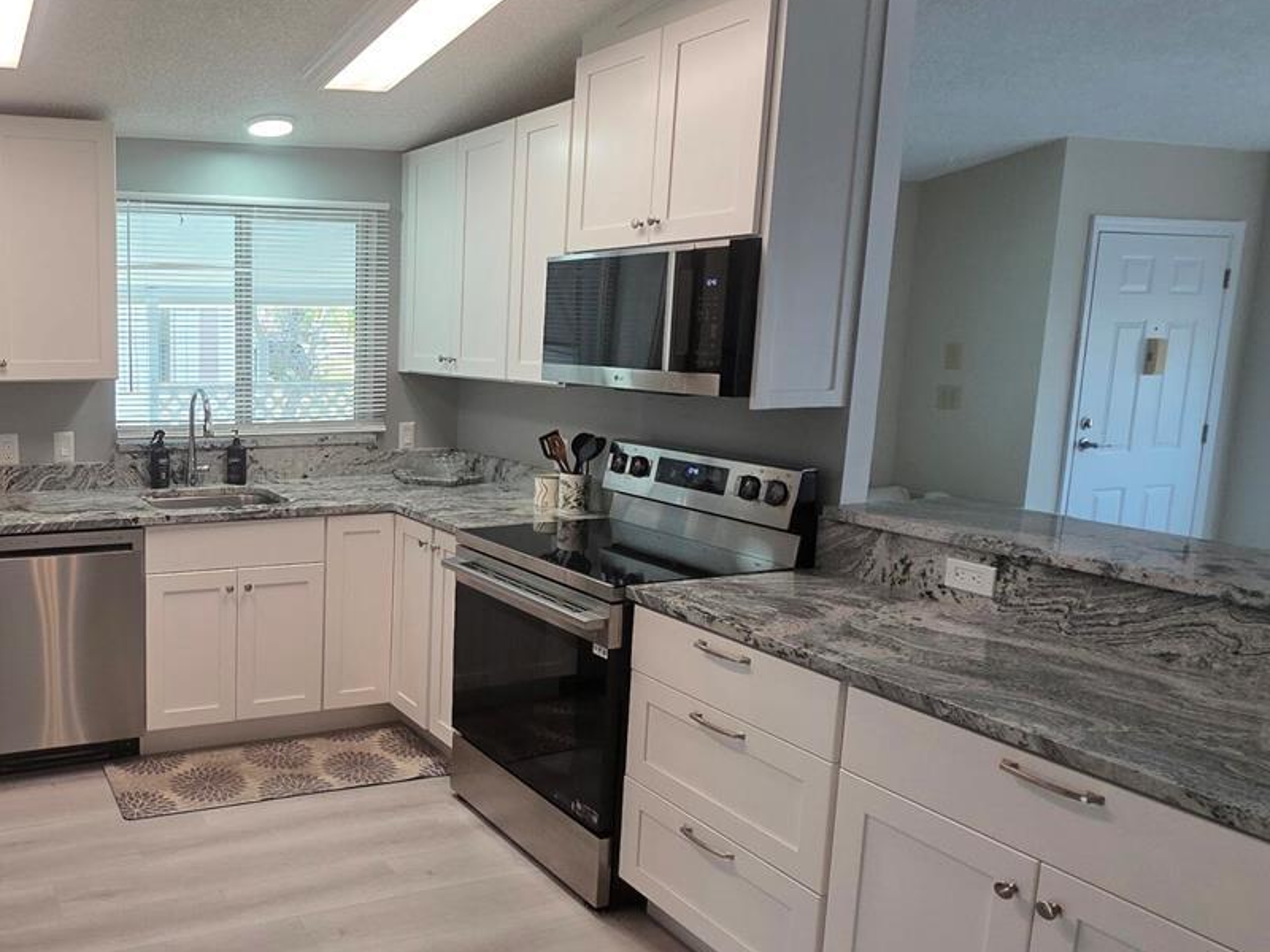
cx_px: 229
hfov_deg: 61.0
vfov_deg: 53.1
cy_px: 484
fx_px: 954
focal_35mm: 26
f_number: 1.9
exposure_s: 1/120
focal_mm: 2.2
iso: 100
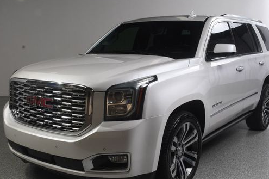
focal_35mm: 44
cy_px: 99
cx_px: 142
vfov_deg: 30.4
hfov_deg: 44.5
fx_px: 328
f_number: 13
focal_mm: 23
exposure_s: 1/160
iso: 100
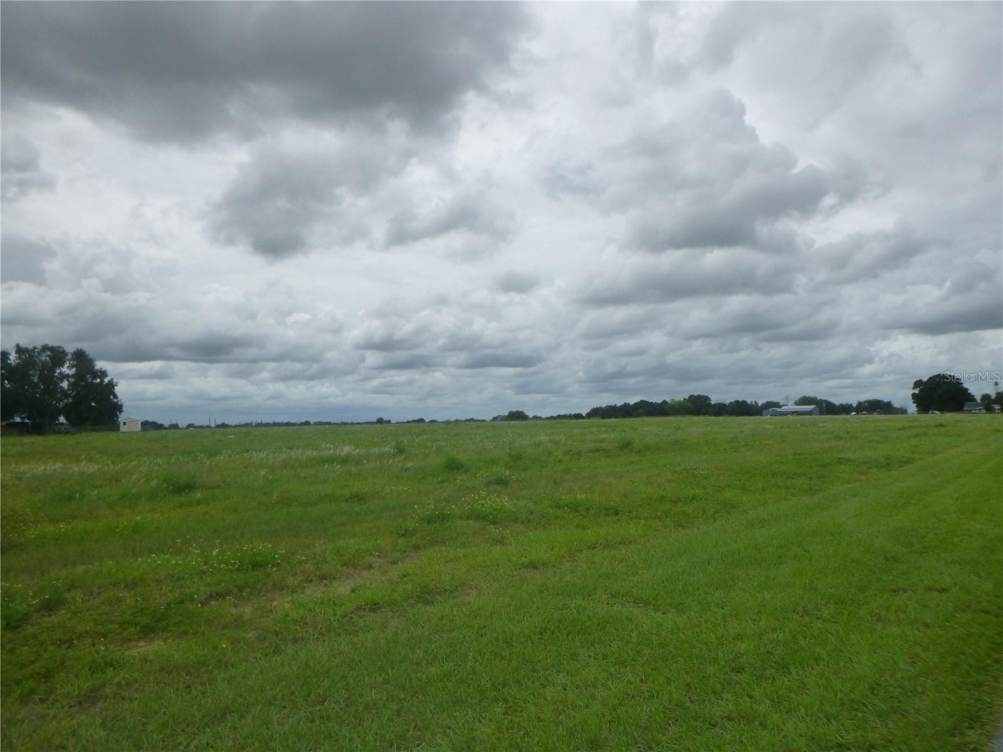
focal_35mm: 25
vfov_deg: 54.9
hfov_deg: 69.4
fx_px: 724
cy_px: 376
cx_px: 502
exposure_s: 1/1300
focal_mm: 4.5
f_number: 3.9
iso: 160
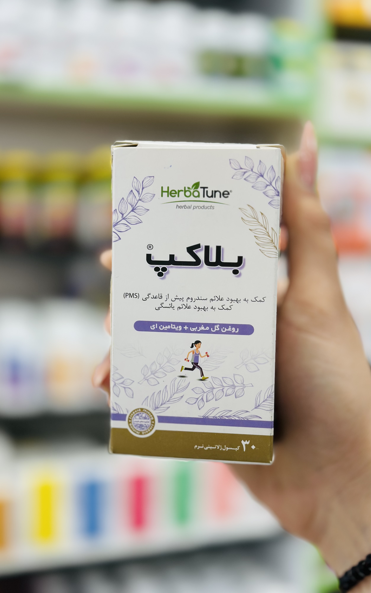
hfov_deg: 25.3
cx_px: 205
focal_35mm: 51
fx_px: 825
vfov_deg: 39.6
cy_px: 297
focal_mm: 6.86
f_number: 1.78
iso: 100
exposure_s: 1/100
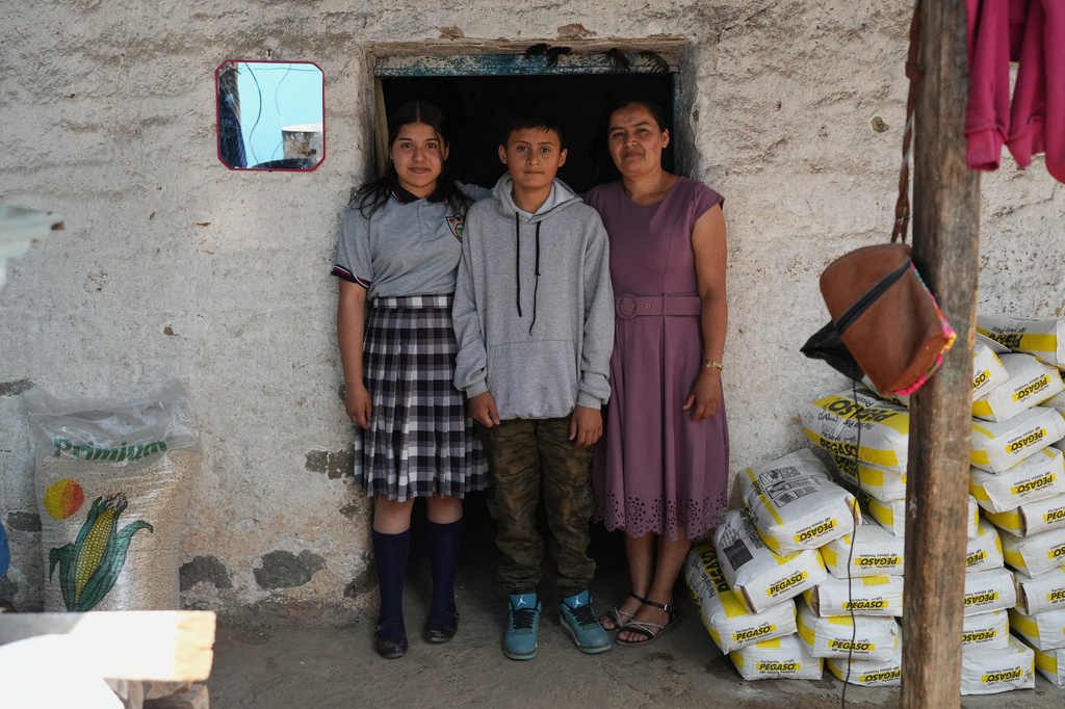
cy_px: 354
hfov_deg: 54.4
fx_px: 1035
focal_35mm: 35
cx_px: 532
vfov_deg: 37.8
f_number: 3.2
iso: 1600
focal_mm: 35
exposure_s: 1/2500
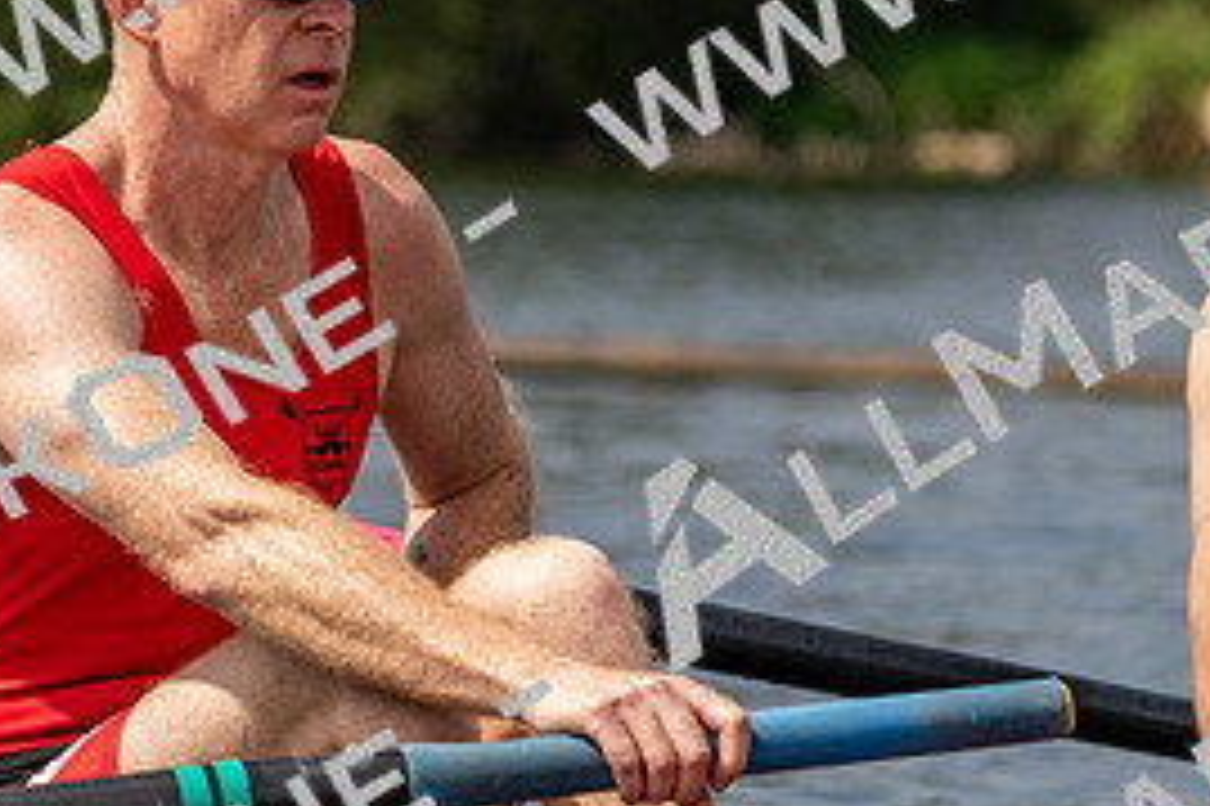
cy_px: 245
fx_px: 14511
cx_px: 261
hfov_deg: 4.8
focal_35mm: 432
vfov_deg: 3.2
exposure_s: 1/1600
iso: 200
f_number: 5.6
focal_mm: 200
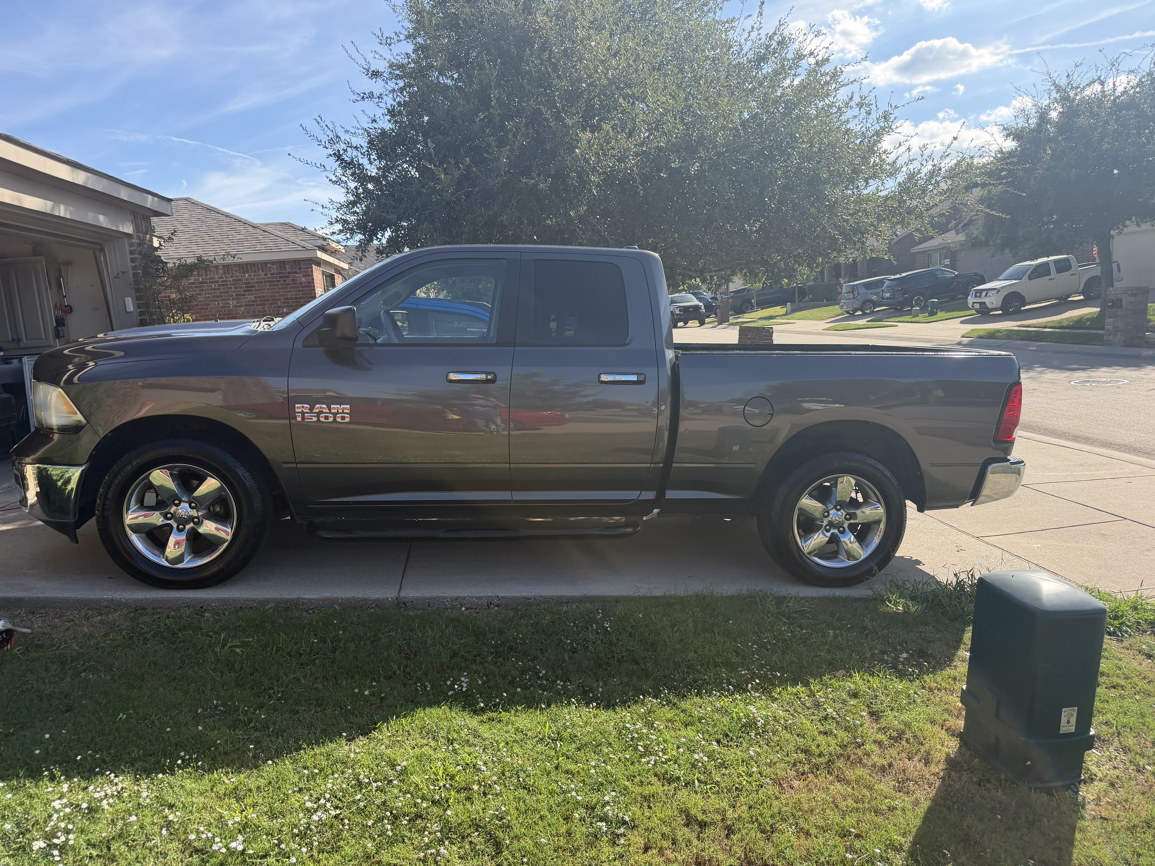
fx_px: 801
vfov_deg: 56.8
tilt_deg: -8.5
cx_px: 578
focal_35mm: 24
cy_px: 433
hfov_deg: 71.6
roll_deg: +5.3
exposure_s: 1/2703
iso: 100
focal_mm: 6.76
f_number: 1.78
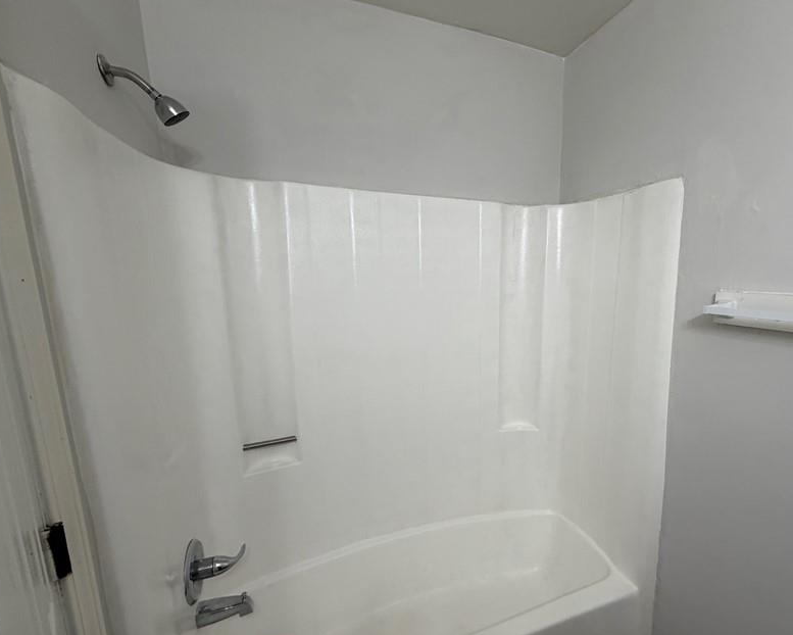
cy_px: 351
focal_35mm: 18
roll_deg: +0.6
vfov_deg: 73.6
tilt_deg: -10.3
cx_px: 507
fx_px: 423
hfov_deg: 84.3
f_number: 2.2
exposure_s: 1/120
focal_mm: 2.22
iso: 160
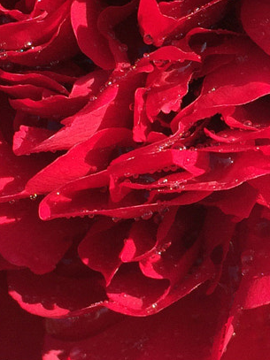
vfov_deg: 17.3
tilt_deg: -38.9
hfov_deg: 12.9
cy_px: 195
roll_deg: -3.1
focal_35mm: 114
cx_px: 220
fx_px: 1186
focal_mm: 4.15
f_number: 2.2
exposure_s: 1/706
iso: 32
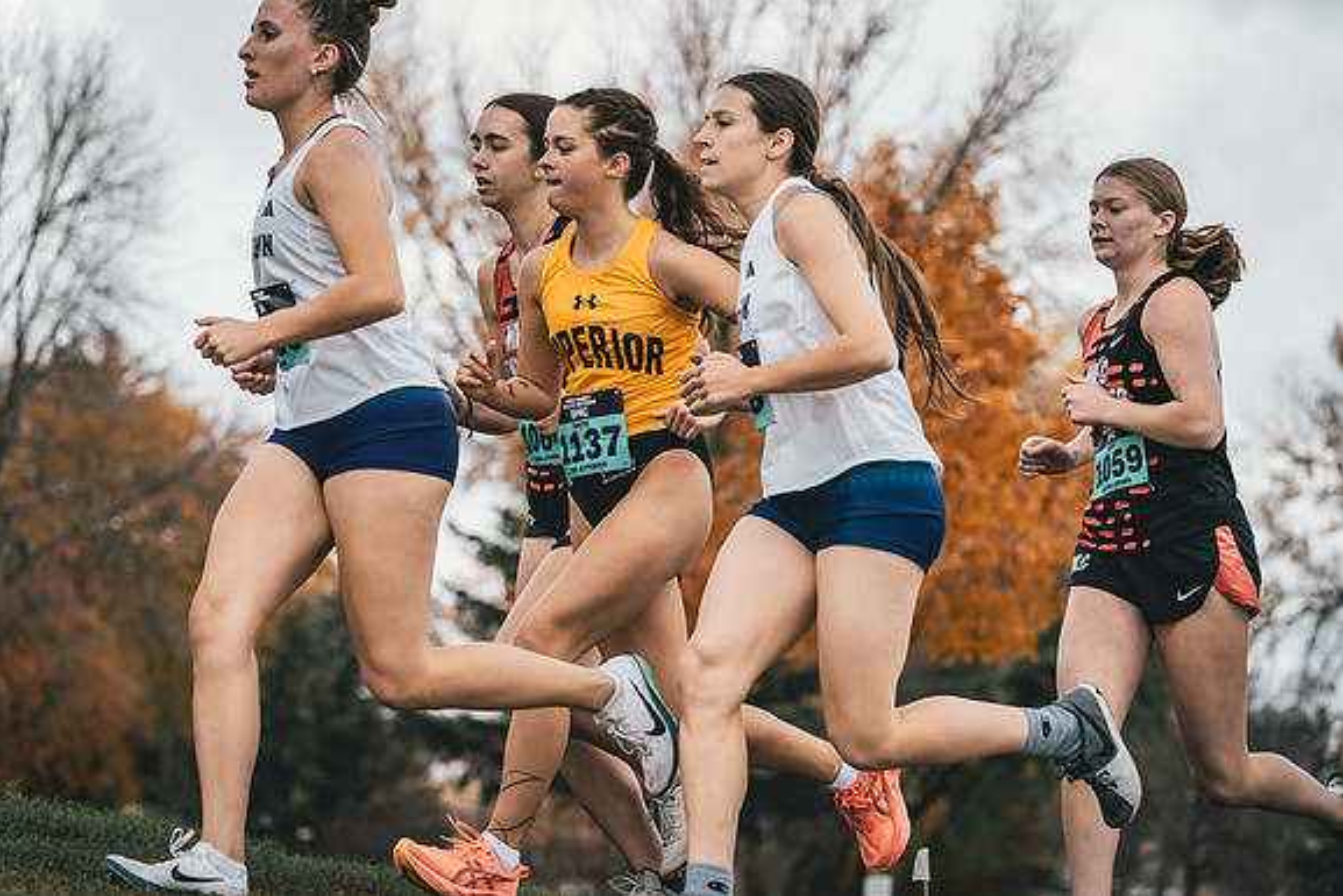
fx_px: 6828
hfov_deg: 11.2
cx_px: 670
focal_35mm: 183
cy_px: 448
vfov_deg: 7.5
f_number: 6.3
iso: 400
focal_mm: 182
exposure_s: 1/800
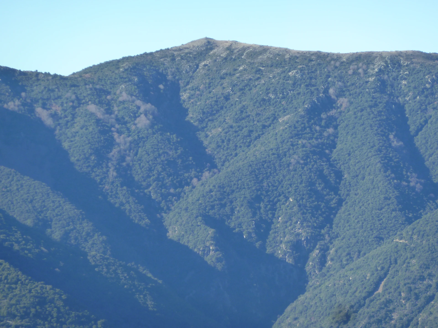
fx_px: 3062
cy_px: 164
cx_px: 219
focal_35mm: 242
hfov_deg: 8.2
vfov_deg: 6.1
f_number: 4.7
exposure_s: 1/250
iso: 125
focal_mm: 39.7
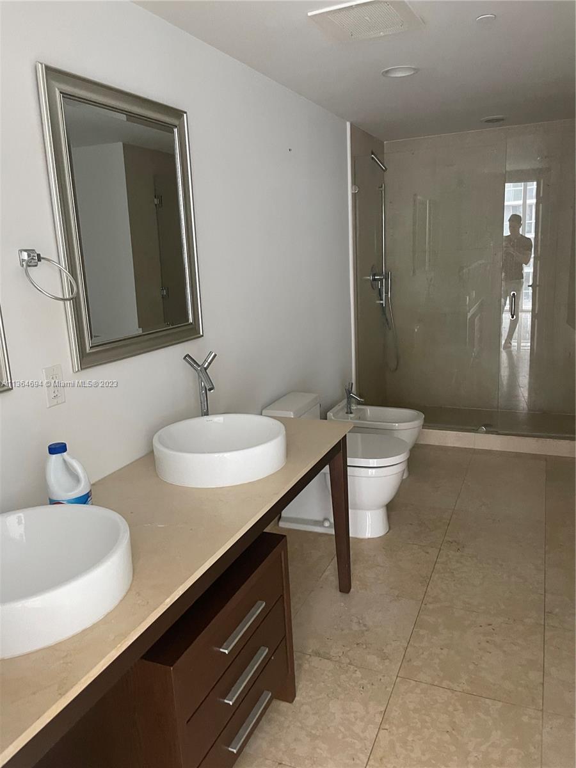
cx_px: 288
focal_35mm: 26
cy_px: 384
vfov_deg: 67.3
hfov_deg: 53.1
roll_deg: +2.5
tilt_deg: -10.3
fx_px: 577
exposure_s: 1/57
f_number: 1.6
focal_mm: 4.2
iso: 500
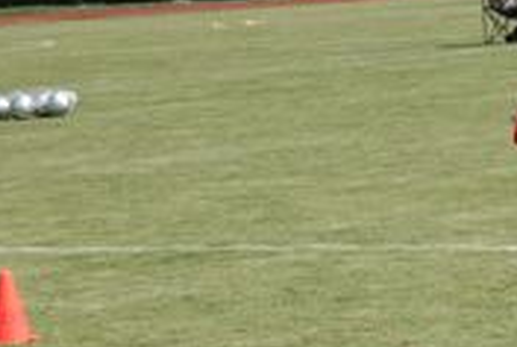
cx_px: 505
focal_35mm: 238
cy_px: 188
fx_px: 3424
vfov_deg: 5.8
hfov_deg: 8.6
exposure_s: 1/500
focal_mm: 70
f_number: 11
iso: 400
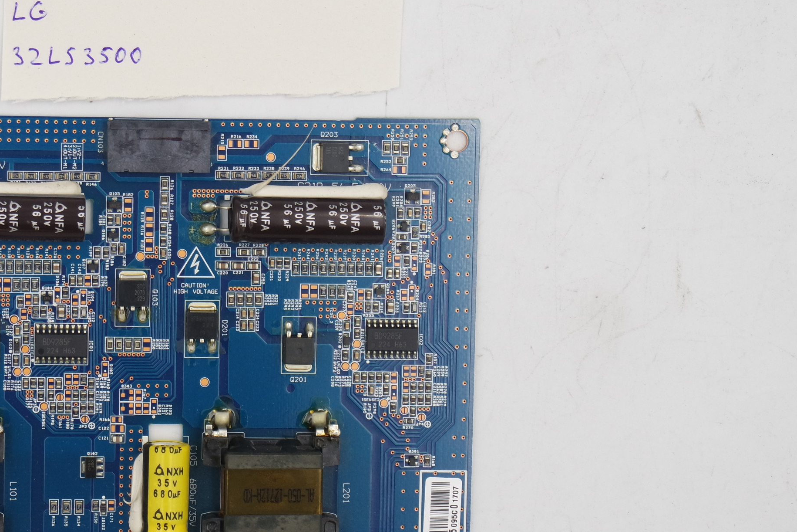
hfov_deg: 19.5
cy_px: 284
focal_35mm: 104
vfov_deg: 13.2
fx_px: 2302
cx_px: 225
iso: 200
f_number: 5.6
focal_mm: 24
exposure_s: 1/125
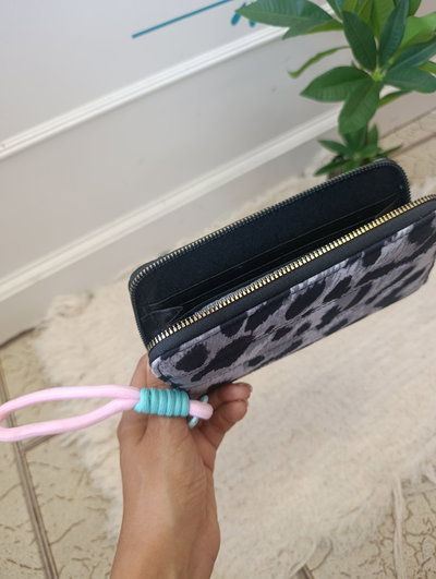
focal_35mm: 23
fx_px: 385
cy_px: 290
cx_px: 218
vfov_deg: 73.8
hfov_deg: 59.0
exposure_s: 1/100
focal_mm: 6.11
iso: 439
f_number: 1.65
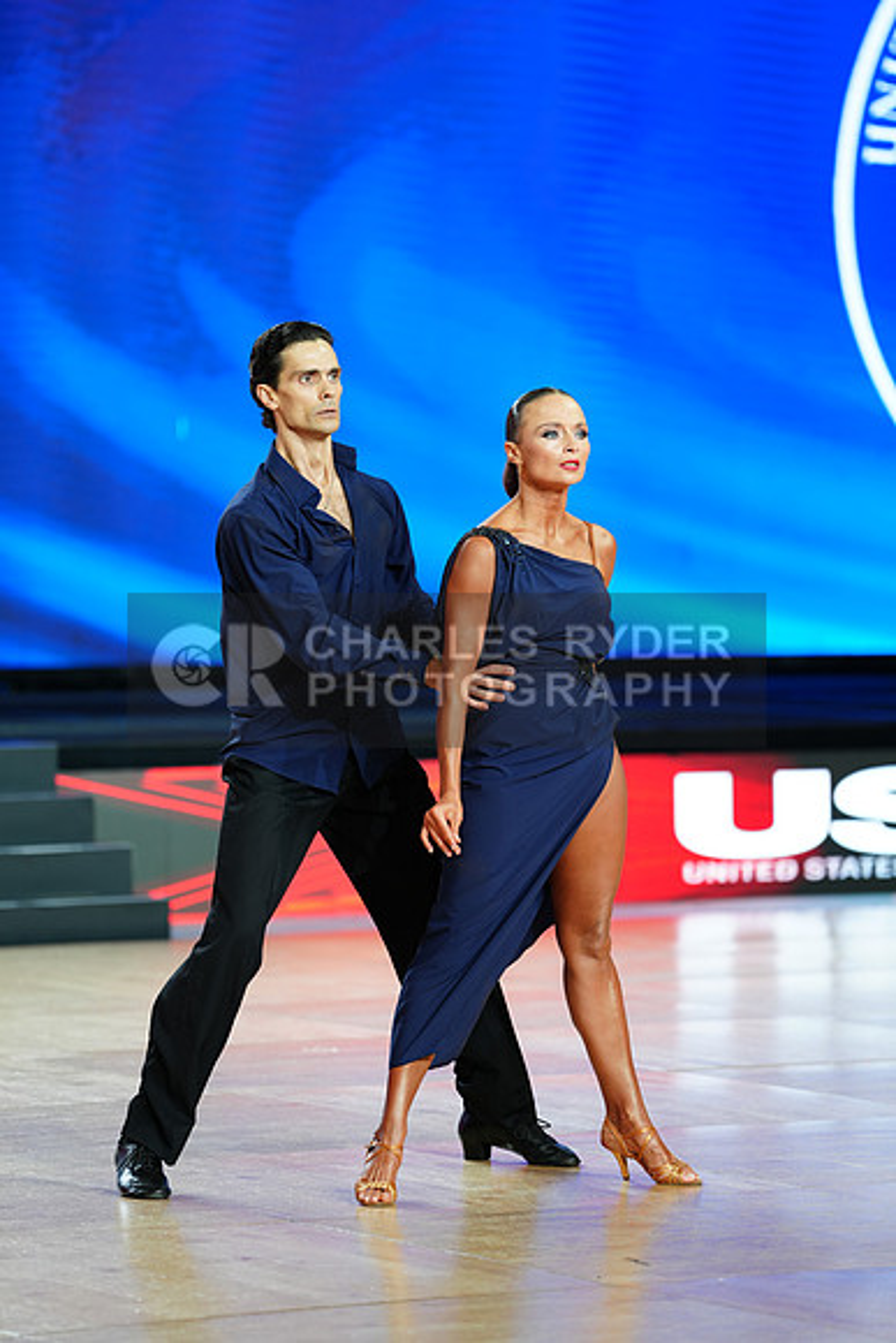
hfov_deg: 7.7
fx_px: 6641
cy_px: 672
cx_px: 448
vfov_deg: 11.5
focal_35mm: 178
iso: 500
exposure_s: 1/400
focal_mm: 178
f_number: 2.8
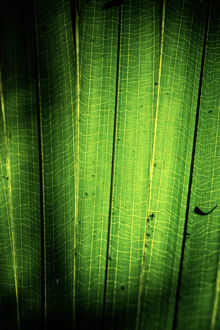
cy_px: 165
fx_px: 330
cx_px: 110
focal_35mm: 36
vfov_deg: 53.1
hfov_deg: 36.9
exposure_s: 1/1250
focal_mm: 24
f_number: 2.8
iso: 1000
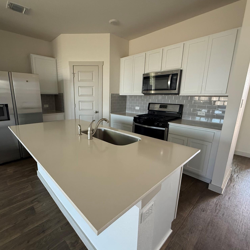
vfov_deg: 84.0
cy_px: 126
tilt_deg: -13.4
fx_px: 139
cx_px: 106
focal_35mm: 17
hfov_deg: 83.4
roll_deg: -0.3
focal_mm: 2.22
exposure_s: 1/83
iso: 400
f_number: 2.2
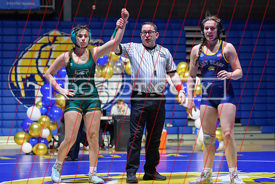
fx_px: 700
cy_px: 85
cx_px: 128
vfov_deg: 14.9
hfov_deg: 22.2
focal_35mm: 92
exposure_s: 1/640
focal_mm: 82
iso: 8000
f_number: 2.8
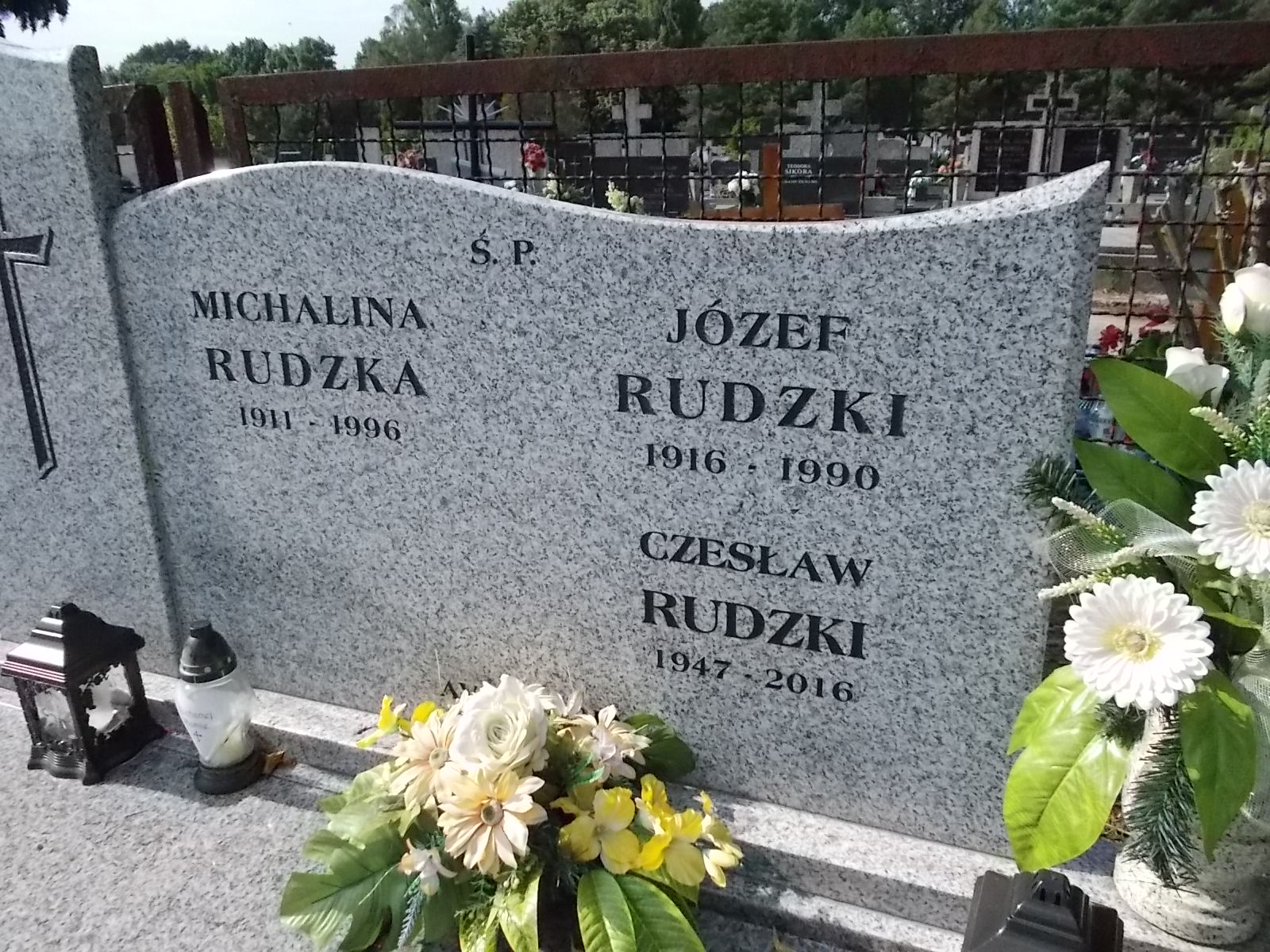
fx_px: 954
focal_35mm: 26
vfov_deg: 53.1
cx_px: 635
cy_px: 476
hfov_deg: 67.3
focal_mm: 4.6
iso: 400
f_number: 8
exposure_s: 1/800
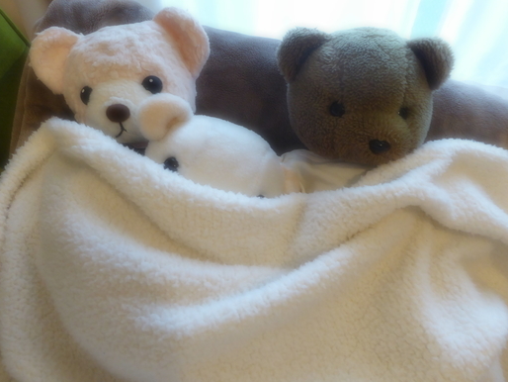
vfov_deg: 49.7
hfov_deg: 63.4
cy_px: 170
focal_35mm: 28
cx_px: 246
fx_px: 411
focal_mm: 4.3
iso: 400
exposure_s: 1/10
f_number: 3.3
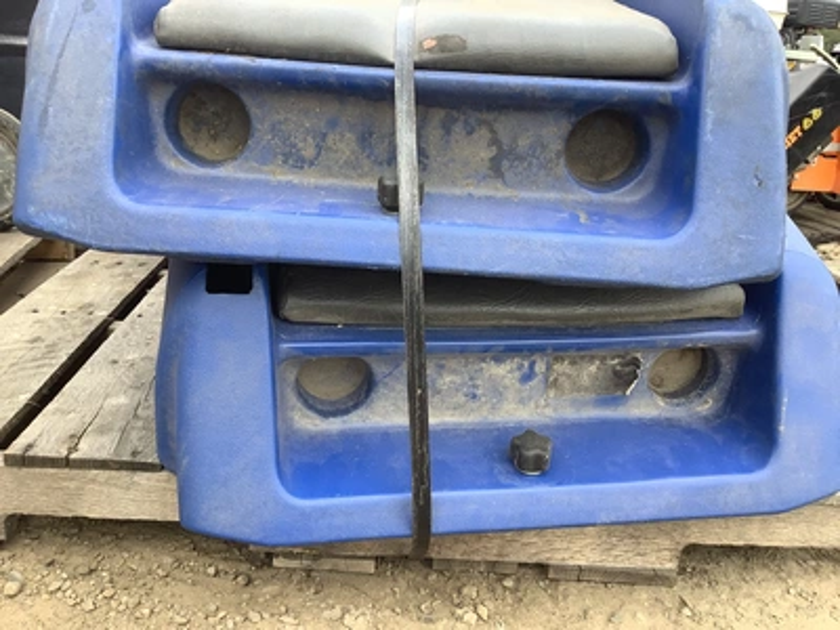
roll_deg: -4.0
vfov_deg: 45.4
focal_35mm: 31
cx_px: 420
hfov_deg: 58.4
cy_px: 315
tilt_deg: -16.6
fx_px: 752
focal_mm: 3.3
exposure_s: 1/120
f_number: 2.4
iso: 40
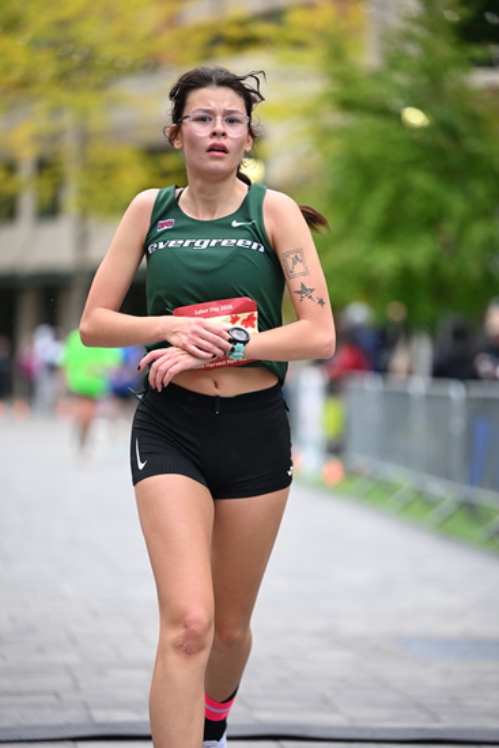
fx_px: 3117
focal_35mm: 150
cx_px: 250
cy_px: 374
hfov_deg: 9.2
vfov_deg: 13.7
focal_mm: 150
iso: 1250
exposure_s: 1/2000
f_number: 2.8
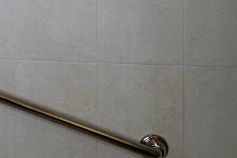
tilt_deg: -2.1
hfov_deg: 27.6
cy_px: -38
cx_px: -79
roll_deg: +1.4
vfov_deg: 21.2
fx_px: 388
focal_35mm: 59
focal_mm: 2.22
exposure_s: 1/120
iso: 80
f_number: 2.2
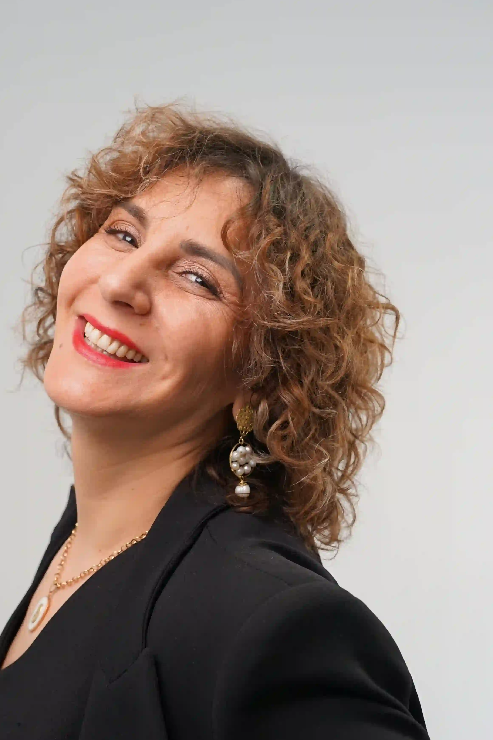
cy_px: 437
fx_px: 1442
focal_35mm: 70
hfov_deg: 19.4
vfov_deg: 28.7
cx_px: 173
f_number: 4
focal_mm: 40.7
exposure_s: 1/160
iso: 500
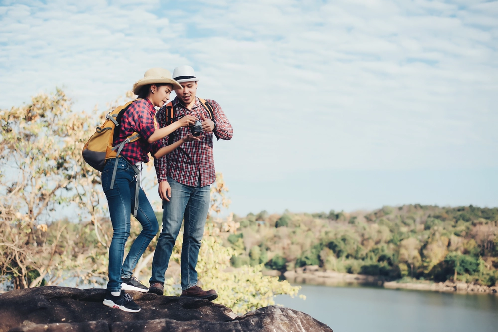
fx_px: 692
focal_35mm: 50
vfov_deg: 27.0
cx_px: 249
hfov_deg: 39.6
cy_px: 166
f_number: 2.8
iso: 100
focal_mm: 50
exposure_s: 1/800
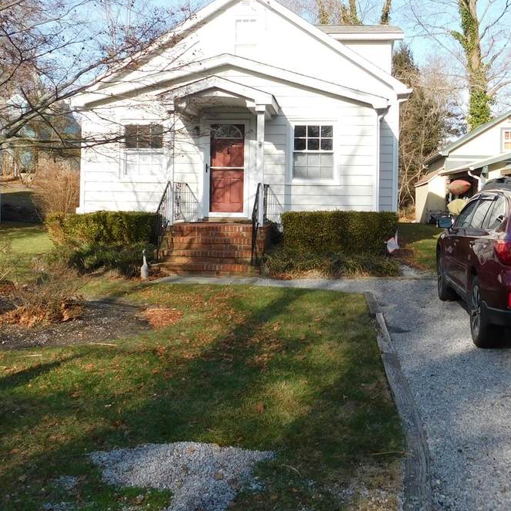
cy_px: 203
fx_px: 685
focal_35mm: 41
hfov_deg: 40.8
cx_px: 296
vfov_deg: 40.7
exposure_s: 1/640
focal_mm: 4.1
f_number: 3
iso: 125
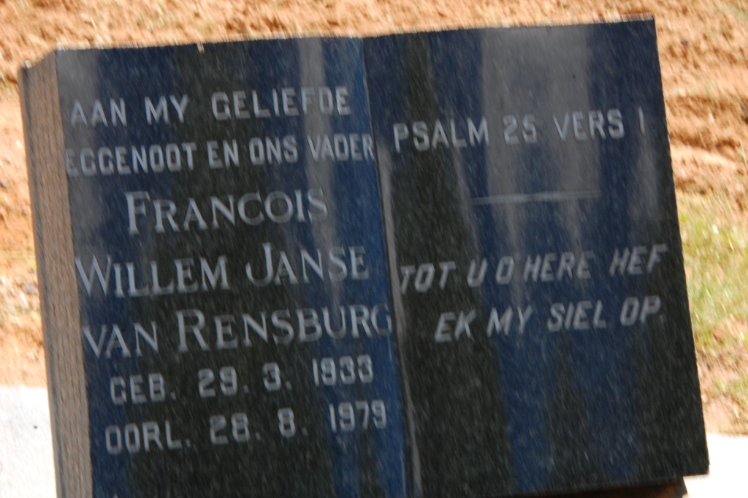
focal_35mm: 128
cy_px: 249
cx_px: 374
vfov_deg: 10.7
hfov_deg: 16.1
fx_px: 2647
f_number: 18
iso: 400
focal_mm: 85
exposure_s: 1/40
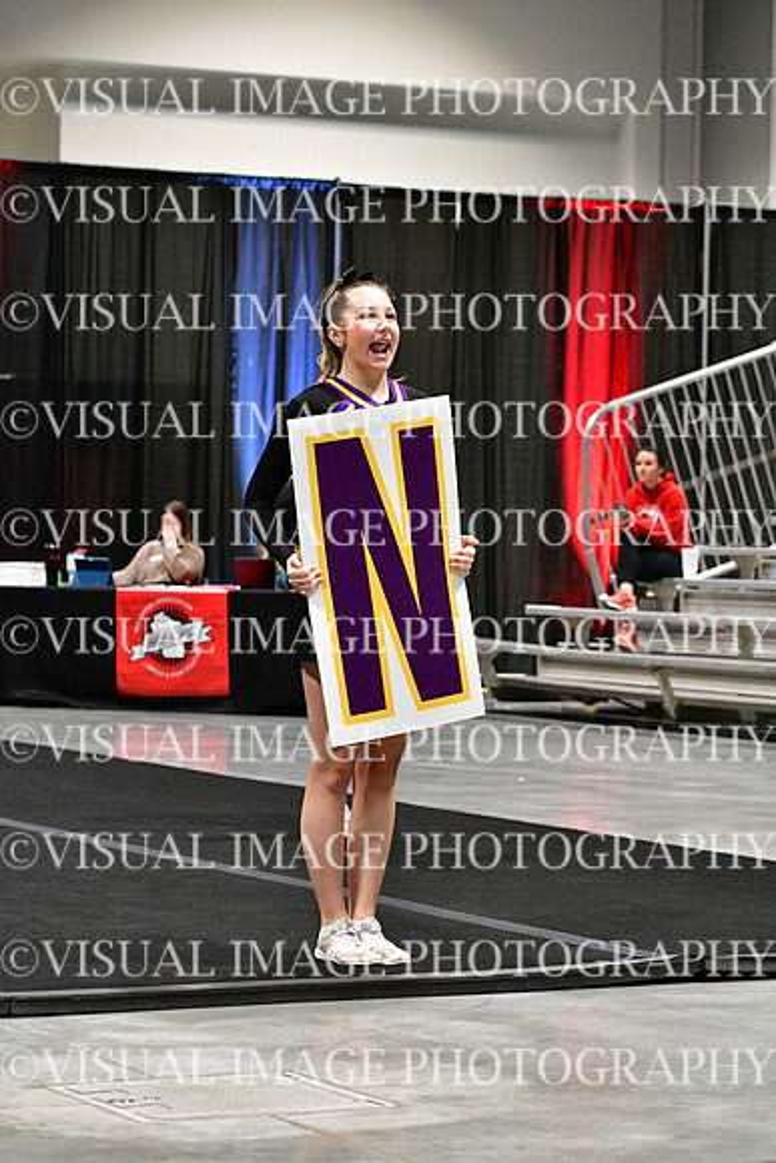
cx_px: 388
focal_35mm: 105
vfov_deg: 19.5
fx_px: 3393
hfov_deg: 13.0
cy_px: 582
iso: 5000
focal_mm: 70
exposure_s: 1/400
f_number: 4
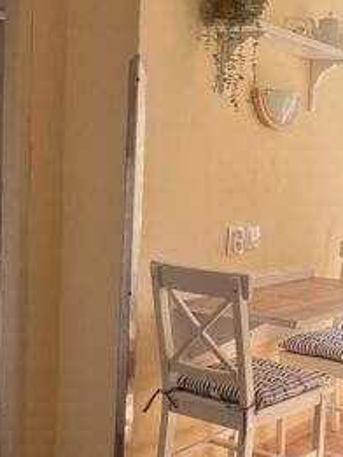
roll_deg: -2.7
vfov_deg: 37.5
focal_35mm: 51
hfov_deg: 26.2
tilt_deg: -3.4
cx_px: 387
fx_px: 673
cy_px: 221
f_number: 1.8
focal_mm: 1.57
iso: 32
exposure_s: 1/322
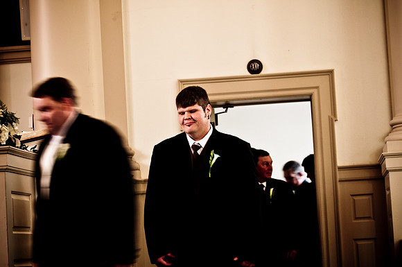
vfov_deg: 13.0
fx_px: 1171
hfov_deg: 19.5
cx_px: 201
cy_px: 134
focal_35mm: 105
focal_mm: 70
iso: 200
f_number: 2.8
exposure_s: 1/20
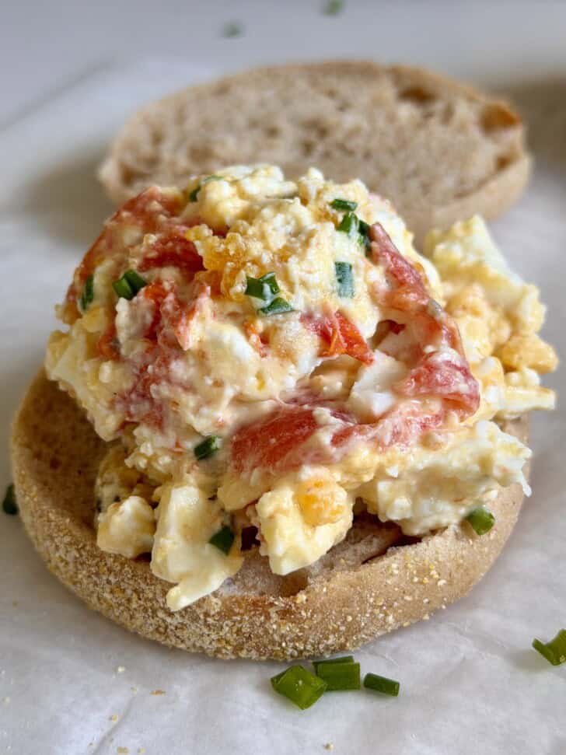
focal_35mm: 48
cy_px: 378
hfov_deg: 30.3
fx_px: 1047
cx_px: 283
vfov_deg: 39.7
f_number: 1.8
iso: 80
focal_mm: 6.8
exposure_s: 1/121
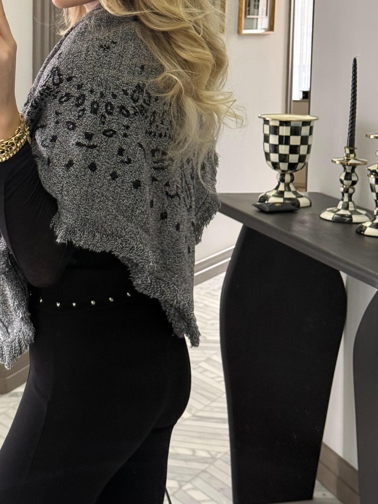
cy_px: 150
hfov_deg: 20.0
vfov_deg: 26.5
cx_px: 91
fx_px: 1063
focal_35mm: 73
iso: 250
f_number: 1.78
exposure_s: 1/45
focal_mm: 6.76
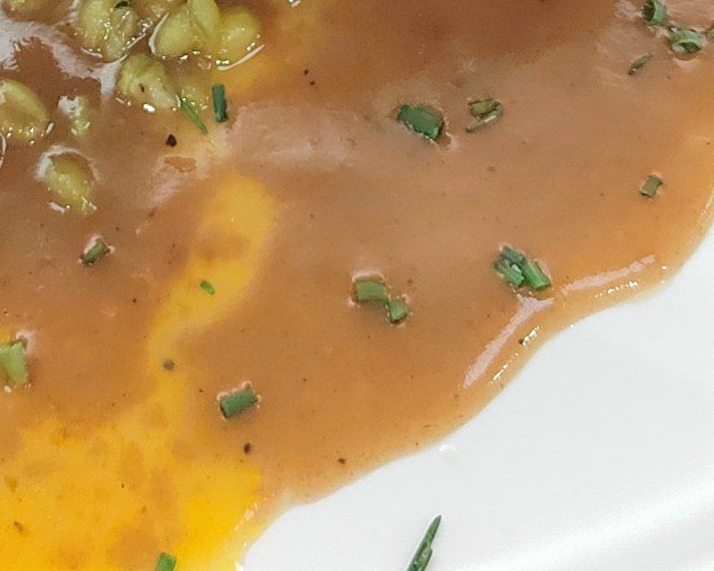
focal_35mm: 86
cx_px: 233
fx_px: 1817
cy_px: -259
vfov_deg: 16.4
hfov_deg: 22.1
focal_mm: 5.52
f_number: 1.9
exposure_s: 1/20
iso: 3994
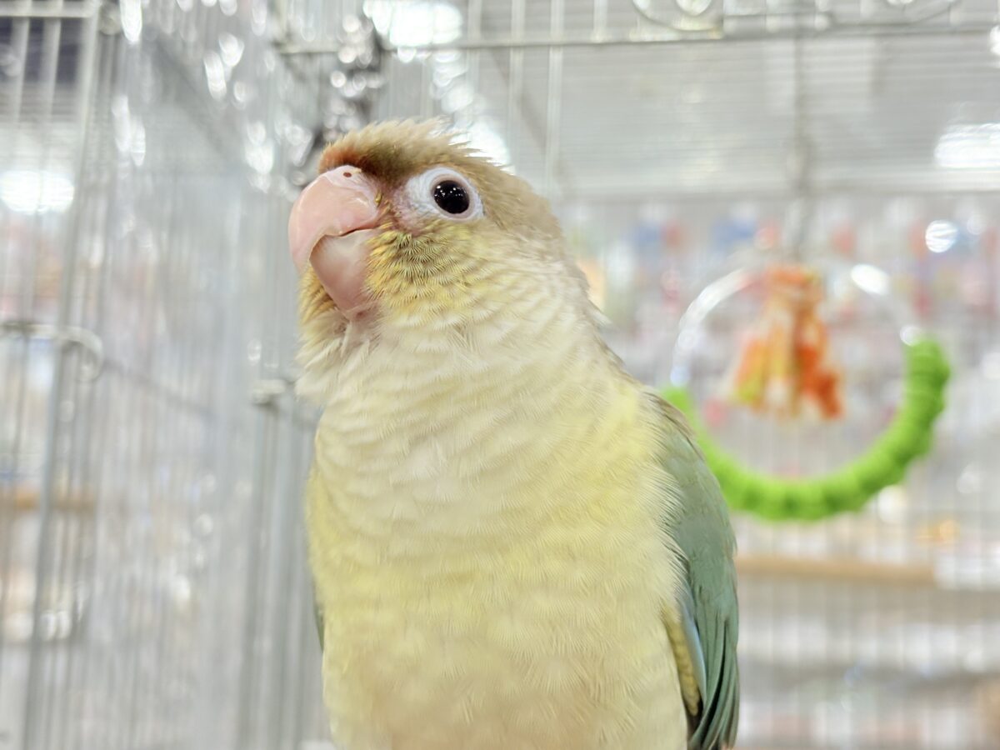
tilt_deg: +8.9
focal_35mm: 52
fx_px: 1502
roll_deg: -1.9
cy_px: 375
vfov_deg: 28.0
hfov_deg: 36.8
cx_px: 500
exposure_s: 1/100
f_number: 1.6
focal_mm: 5.96
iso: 100
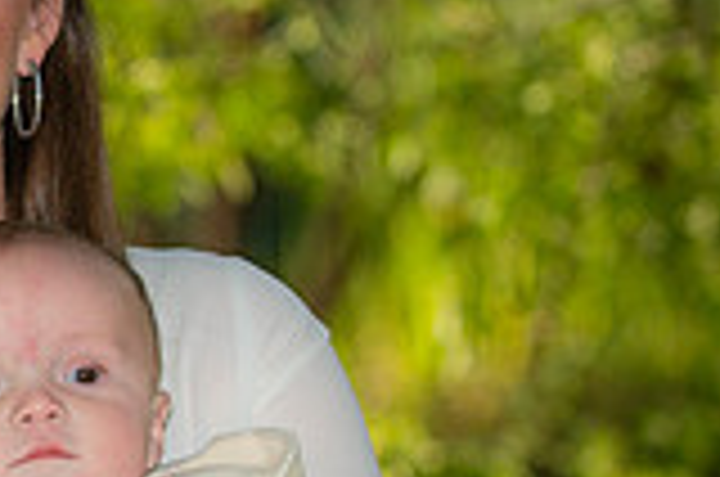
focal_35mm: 345
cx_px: -243
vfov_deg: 4.0
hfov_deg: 5.9
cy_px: 423
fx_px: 6886
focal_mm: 95
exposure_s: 1/320
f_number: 4
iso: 100
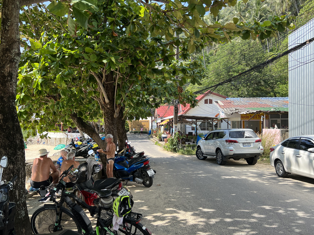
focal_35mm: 30
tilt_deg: +1.1
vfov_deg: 46.8
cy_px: 121
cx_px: 136
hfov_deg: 59.7
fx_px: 272
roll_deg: -0.8
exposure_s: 1/1326
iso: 50
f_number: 1.5
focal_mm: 5.7
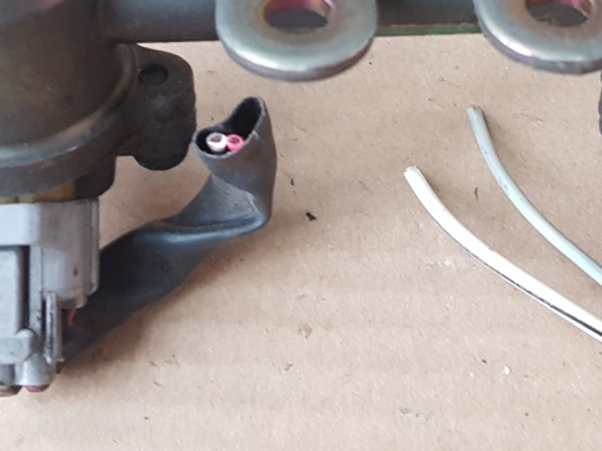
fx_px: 1182
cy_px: 43
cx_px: 350
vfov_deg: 21.1
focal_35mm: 68
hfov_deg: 28.5
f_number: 1.7
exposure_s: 1/10
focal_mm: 4.2
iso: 250
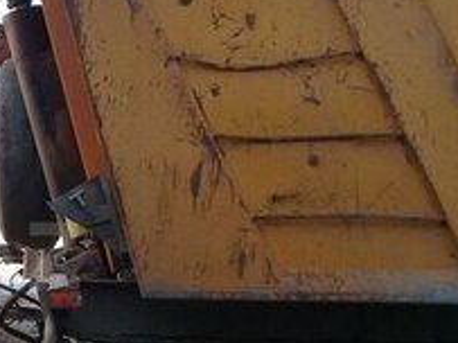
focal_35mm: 101
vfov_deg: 14.6
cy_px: 256
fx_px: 1336
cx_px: -151
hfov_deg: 18.1
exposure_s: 1/50
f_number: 2.2
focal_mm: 3.3
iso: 80
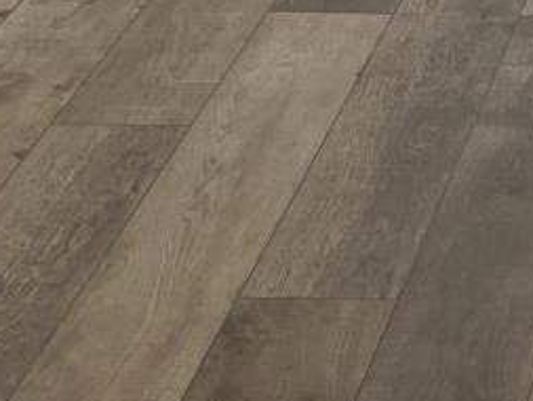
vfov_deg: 8.5
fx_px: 2372
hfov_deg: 11.7
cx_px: 1013
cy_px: -676
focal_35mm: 154
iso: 80
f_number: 1.5
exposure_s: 1/121
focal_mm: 5.7
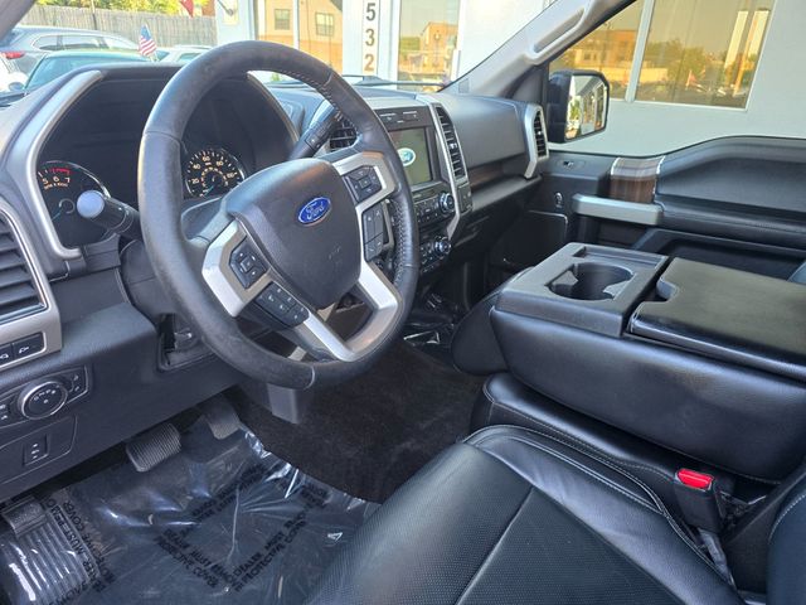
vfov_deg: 58.9
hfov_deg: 73.9
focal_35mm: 23
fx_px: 536
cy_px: 302
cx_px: 403
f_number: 1.7
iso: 320
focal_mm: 6.3
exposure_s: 1/120
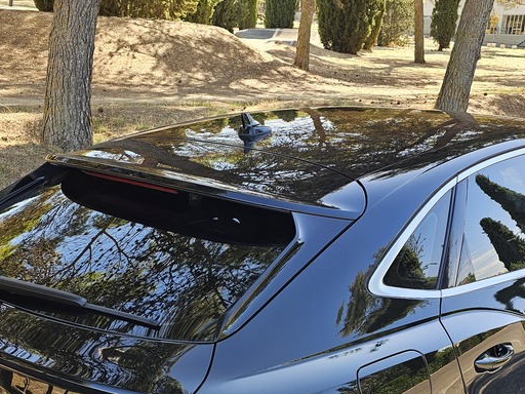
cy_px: 365
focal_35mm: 46
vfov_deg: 30.0
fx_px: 698
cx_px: 267
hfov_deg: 41.2
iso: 32
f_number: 1.7
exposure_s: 1/180
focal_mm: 6.3
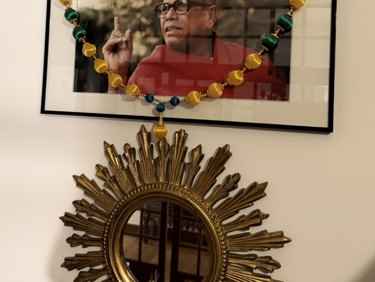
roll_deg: -2.8
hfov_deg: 52.5
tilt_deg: +2.7
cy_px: 83
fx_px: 379
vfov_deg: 40.0
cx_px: 168
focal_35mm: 35
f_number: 1.78
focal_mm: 6.76
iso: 640
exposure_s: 1/33
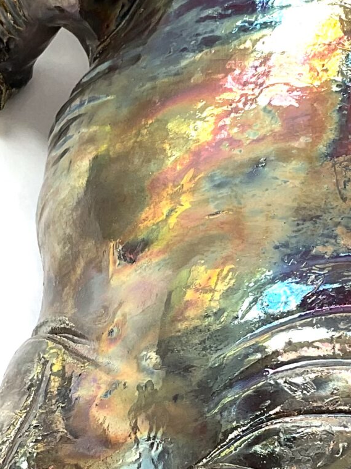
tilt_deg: -57.9
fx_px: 1326
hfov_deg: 15.1
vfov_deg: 19.7
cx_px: 117
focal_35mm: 98
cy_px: 410
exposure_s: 1/136
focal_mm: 3
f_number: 1.8
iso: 16
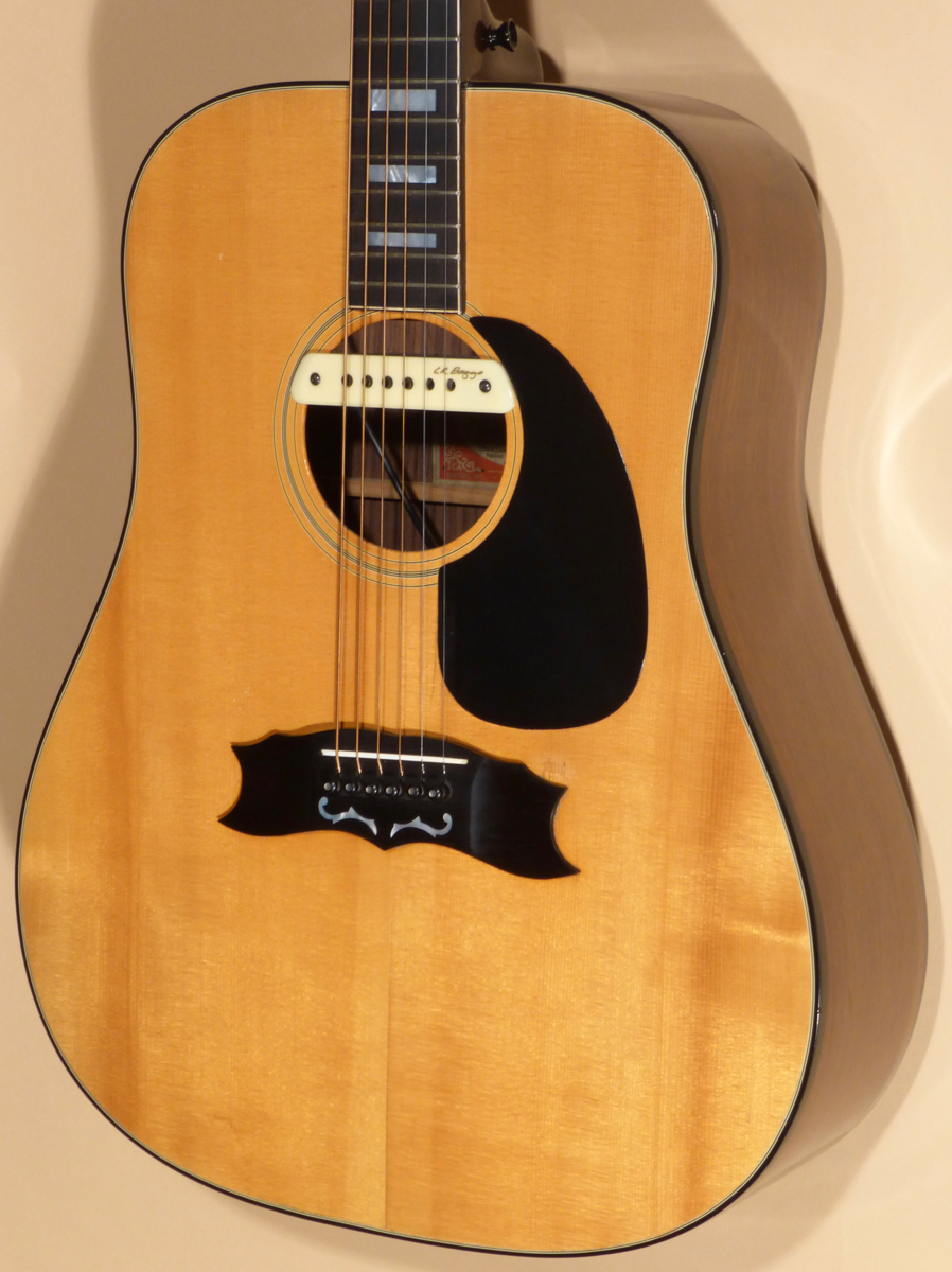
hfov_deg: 18.6
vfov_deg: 24.7
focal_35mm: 79
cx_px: 476
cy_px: 636
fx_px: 2901
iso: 160
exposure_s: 1/60
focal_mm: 14.2
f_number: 5.1
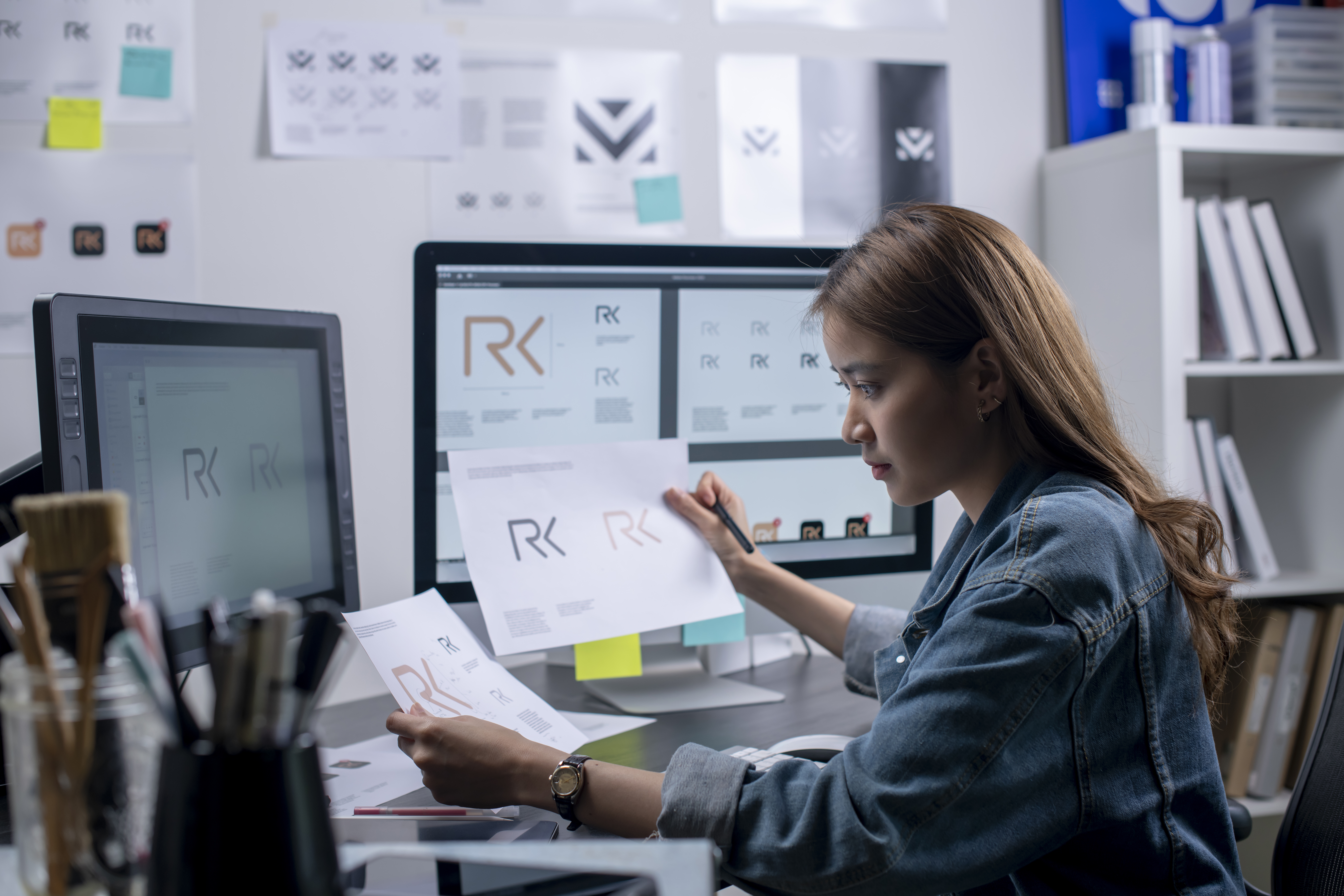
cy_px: 448
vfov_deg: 27.0
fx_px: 1867
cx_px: 672
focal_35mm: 50
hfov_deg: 39.6
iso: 200
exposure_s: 1/80
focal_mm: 50
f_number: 4
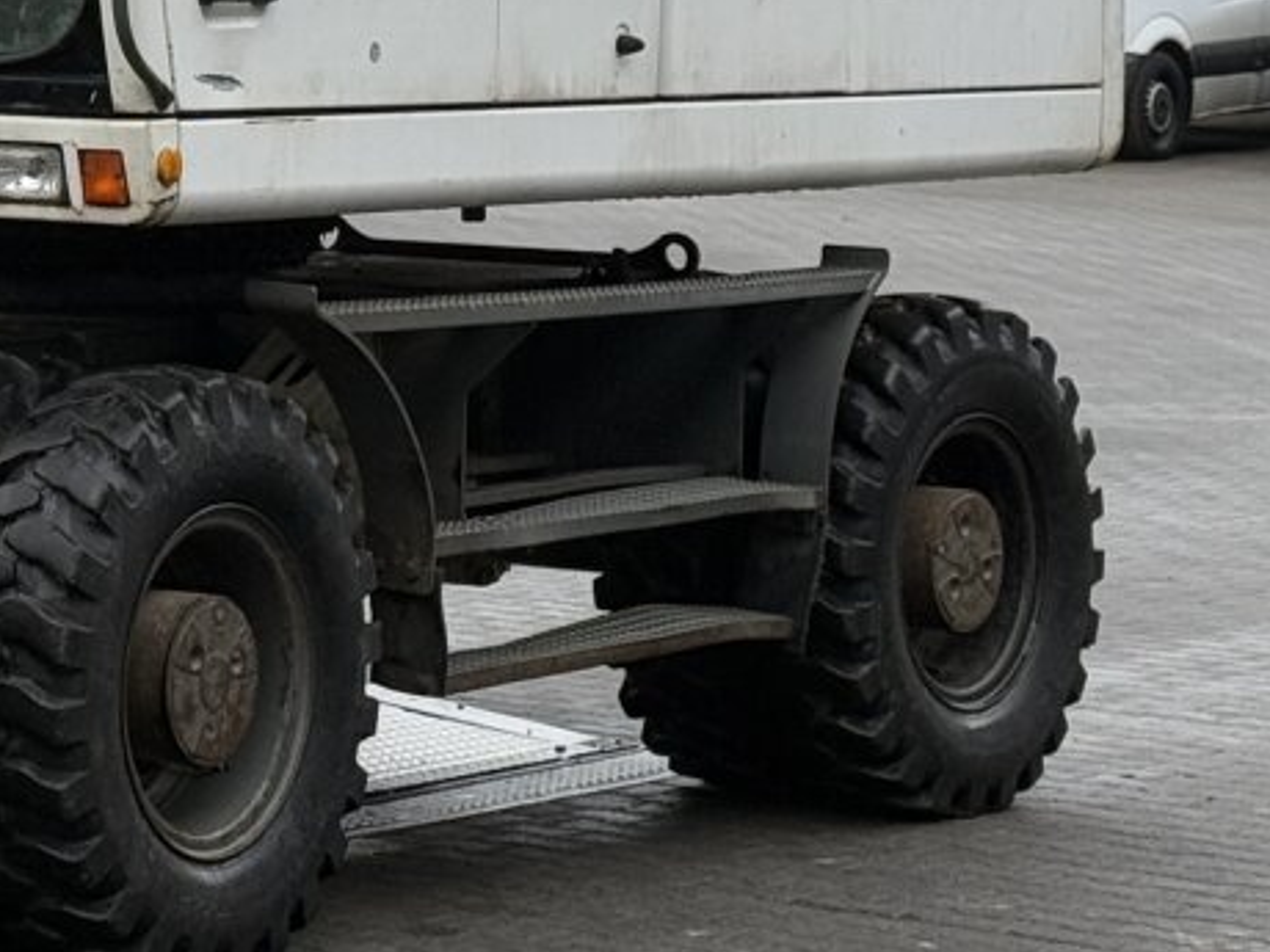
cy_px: -127
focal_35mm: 167
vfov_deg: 8.8
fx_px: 6127
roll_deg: -1.0
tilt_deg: +0.9
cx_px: -710
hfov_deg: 11.3
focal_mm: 6.76
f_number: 1.78
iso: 64
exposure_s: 1/625
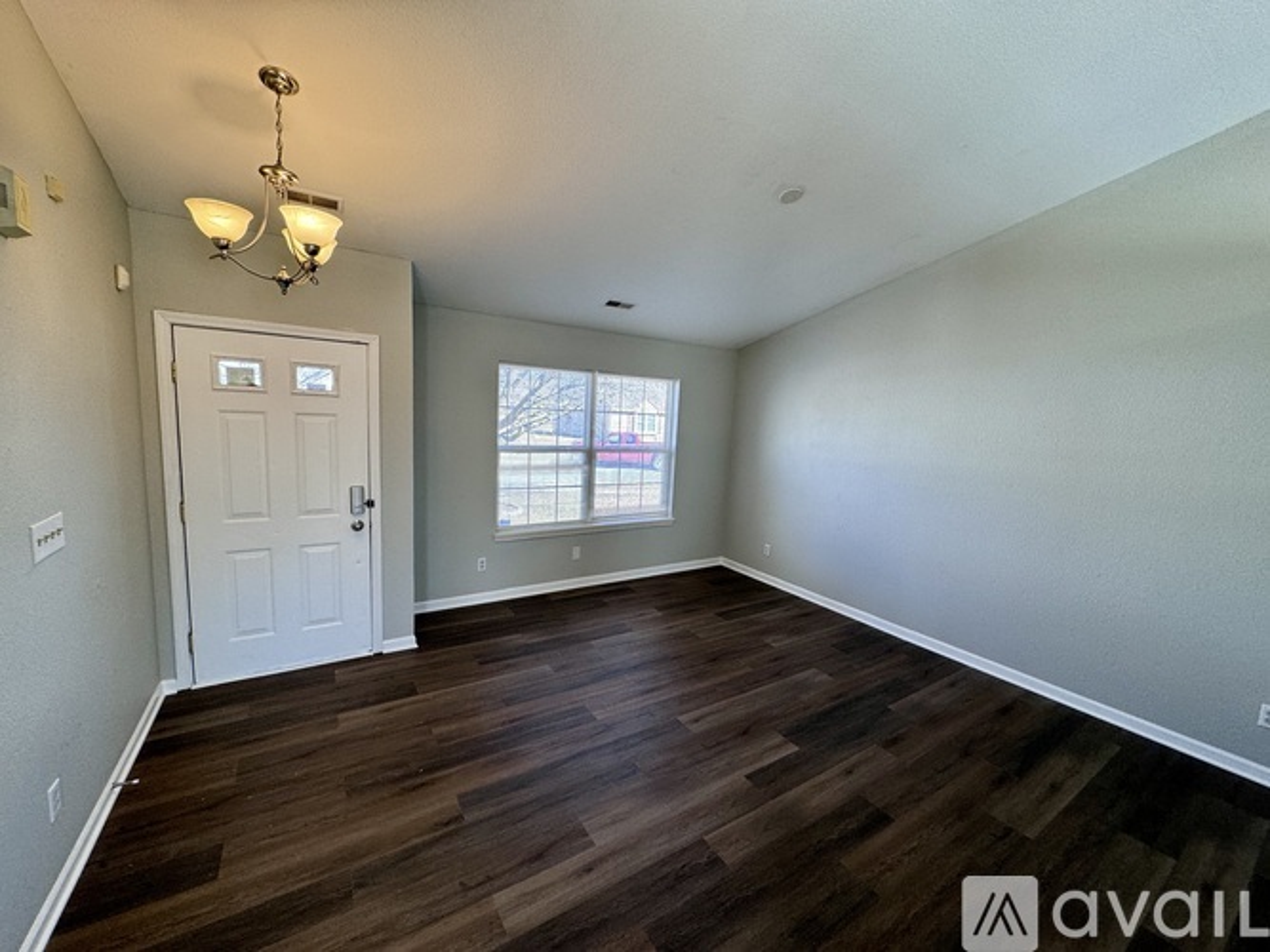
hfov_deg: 102.1
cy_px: 476
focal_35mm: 14
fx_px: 514
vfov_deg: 85.7
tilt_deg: -7.8
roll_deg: -3.2
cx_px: 635
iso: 125
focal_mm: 2.22
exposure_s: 1/120
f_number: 2.2
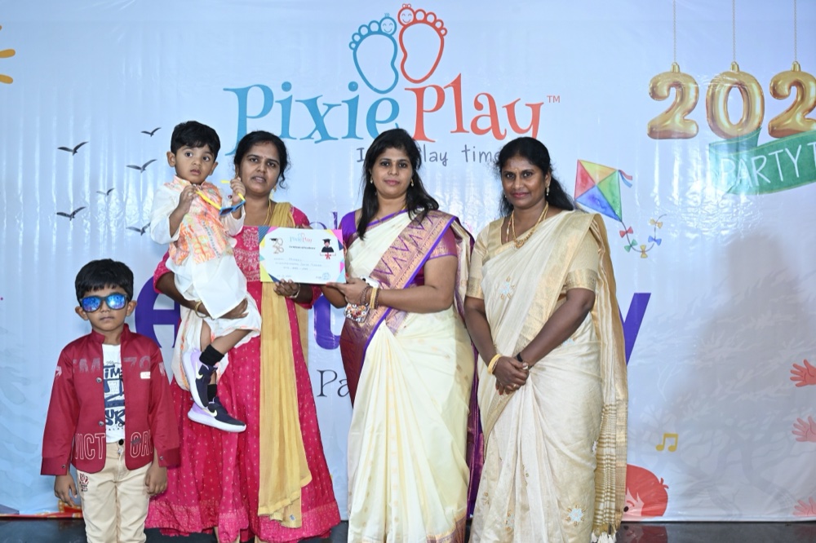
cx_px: 408
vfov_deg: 29.8
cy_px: 272
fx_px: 1020
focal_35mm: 45
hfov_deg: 43.6
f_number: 7.1
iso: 1250
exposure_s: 1/160
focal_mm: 45
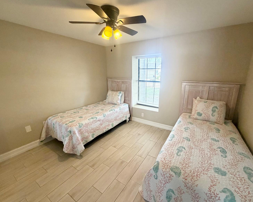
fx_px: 112
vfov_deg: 84.0
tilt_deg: -13.6
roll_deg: +0.8
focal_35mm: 15
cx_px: 136
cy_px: 99
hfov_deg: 96.6
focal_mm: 2.22
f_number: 2.2
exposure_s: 1/60
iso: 200
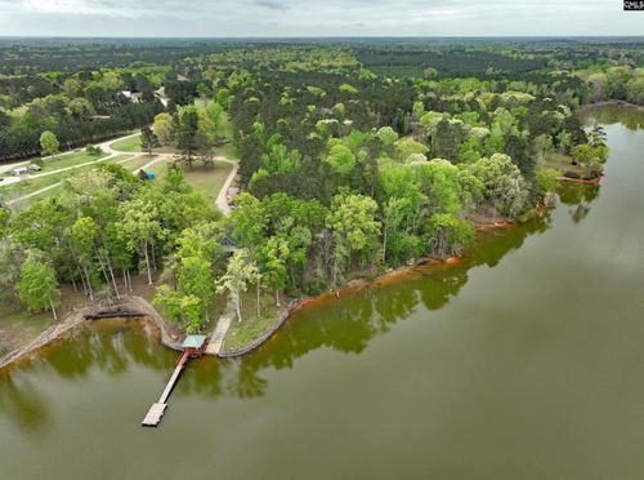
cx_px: 322
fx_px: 445
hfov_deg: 71.8
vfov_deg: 56.6
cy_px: 240
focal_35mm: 24
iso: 120
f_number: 2.8
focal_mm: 12.29
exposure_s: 1/800
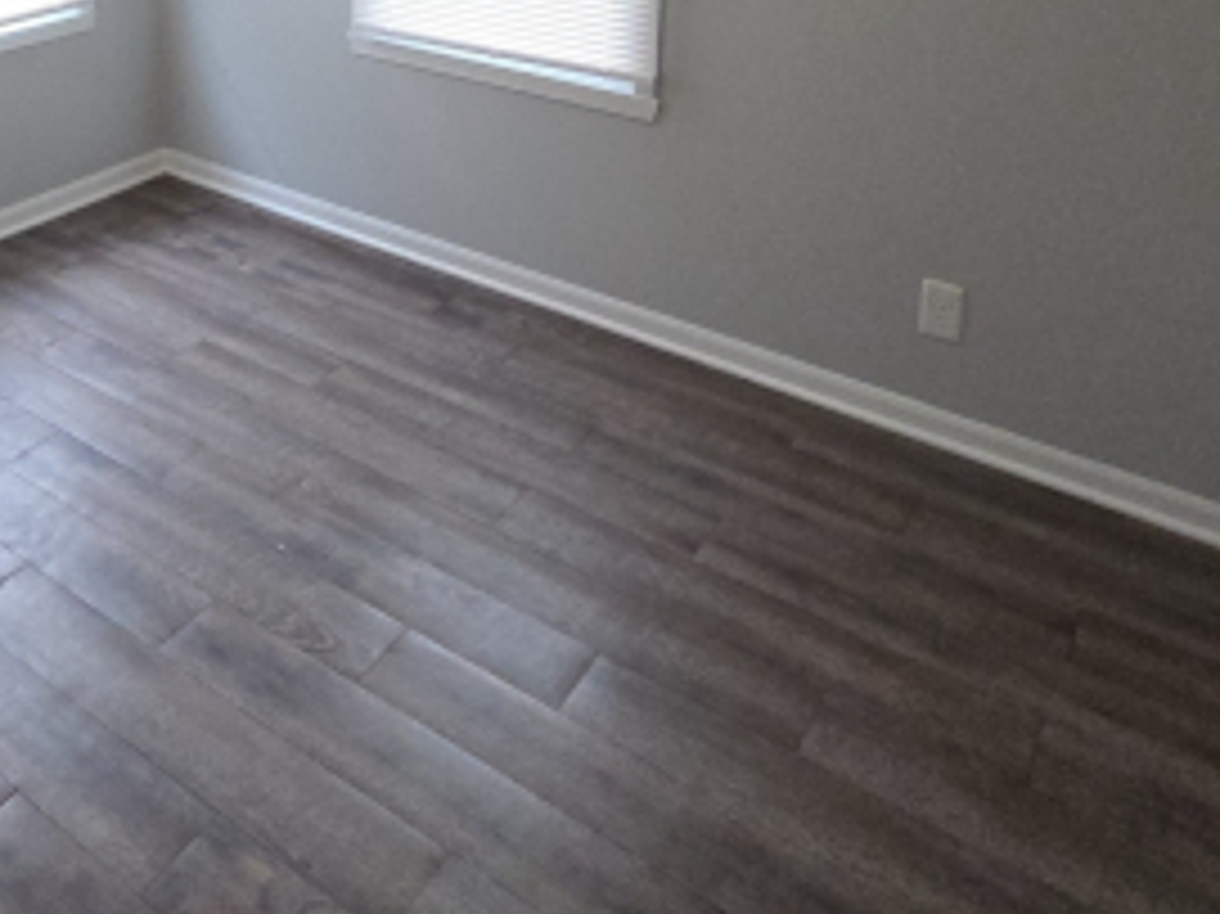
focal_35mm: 32
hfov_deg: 54.8
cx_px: 340
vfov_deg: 36.5
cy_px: -117
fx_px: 1127
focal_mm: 2.2
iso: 320
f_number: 2.2
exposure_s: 1/60
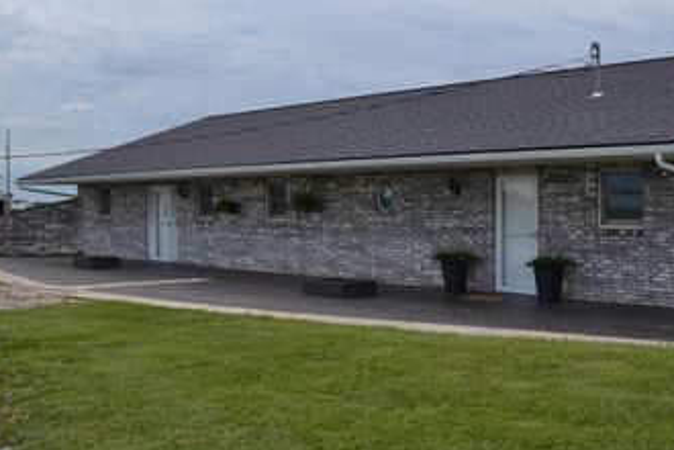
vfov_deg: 28.2
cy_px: 224
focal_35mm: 48
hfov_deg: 41.0
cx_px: 425
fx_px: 894
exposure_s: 1/125
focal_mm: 21
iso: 100
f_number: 5.6
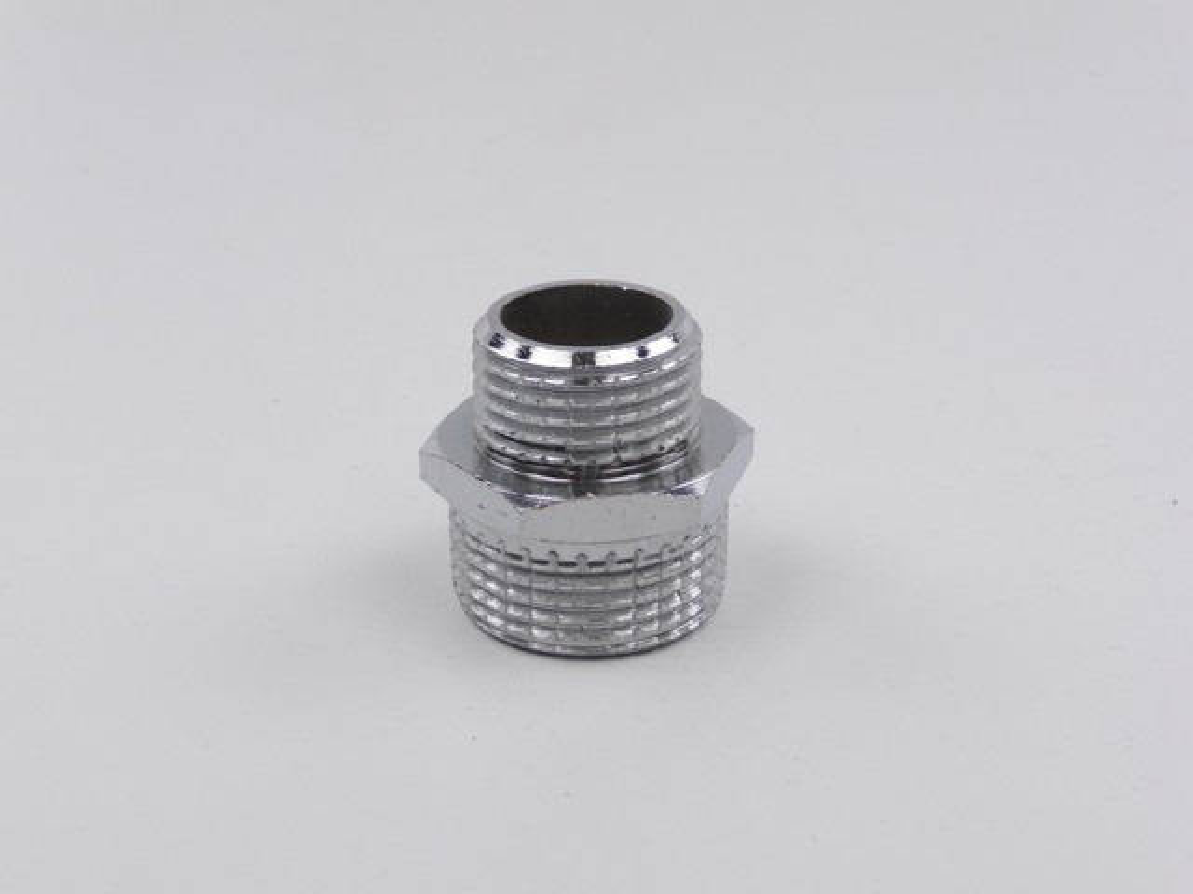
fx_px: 1999
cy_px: 447
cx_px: 596
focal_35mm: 58
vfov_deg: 25.2
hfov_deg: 33.2
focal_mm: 9.8
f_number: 4.4
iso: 100
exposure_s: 1/640
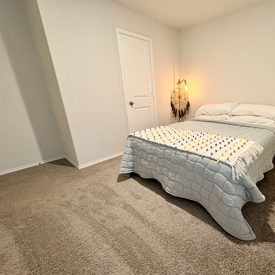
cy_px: 141
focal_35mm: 17
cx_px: 182
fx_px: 153
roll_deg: +0.5
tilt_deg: -17.2
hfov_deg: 81.3
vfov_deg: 83.9
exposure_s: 1/60
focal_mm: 2.22
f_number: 2.2
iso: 320
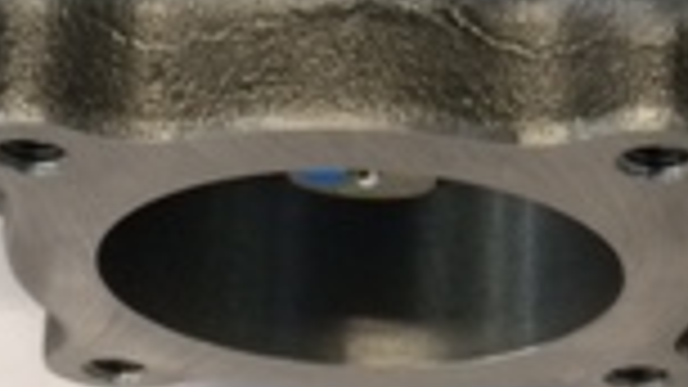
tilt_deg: -50.7
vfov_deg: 8.6
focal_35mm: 132
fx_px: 2408
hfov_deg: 16.3
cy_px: -418
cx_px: 400
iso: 64
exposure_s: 1/33
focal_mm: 4.15
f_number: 2.2
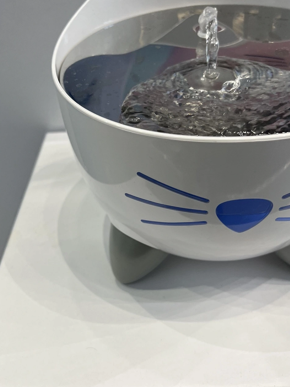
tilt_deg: -40.4
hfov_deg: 42.9
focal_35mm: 33
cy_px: 202
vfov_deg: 55.3
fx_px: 369
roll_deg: +3.7
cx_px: 129
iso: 50
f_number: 1.5
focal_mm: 5.7
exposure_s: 1/158
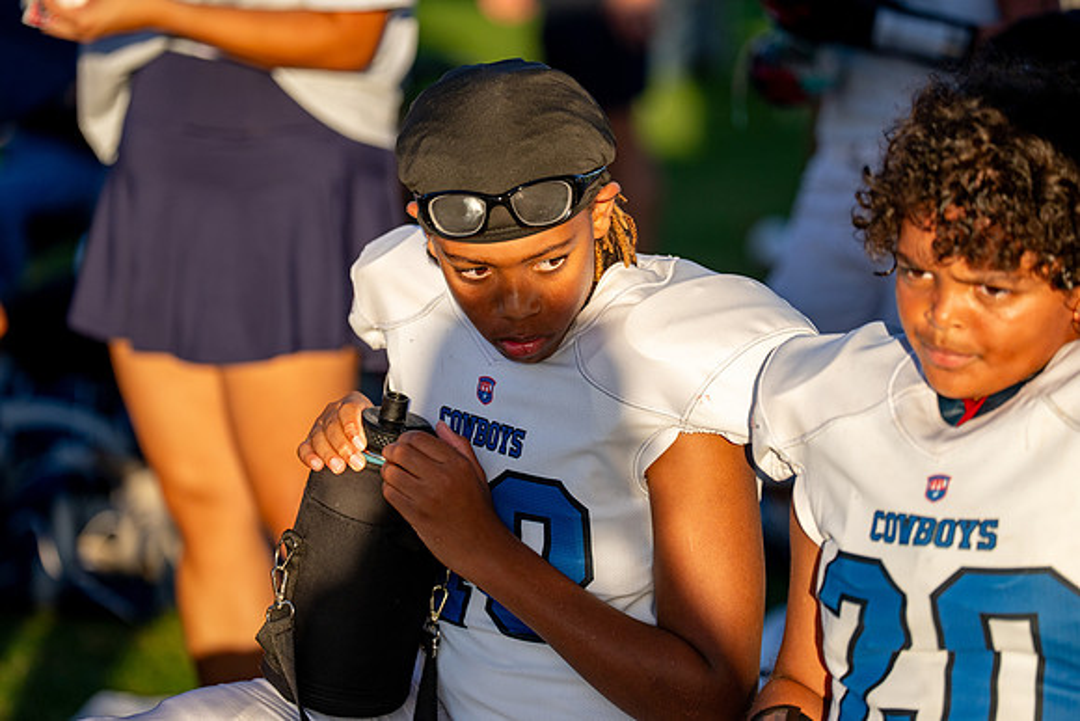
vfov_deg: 8.8
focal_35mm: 156
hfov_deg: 13.2
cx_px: 501
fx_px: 4667
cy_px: 342
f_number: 2.8
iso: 320
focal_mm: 144
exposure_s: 1/4000
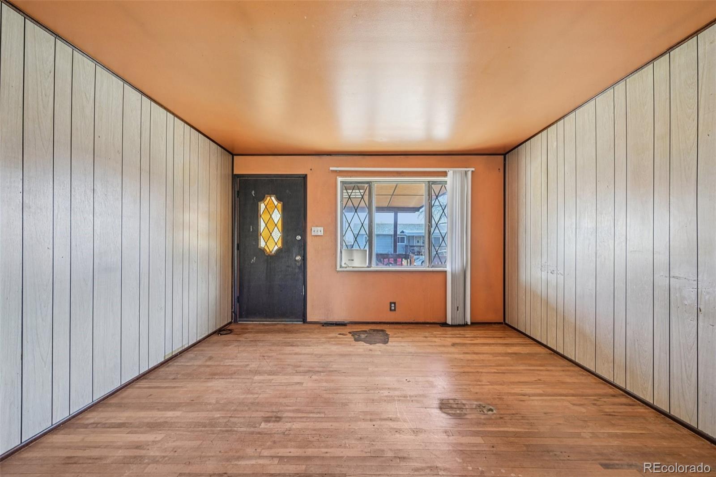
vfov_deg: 81.2
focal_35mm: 14
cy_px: 238
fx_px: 278
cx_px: 358
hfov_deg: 104.3
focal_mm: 14
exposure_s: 1/15
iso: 320
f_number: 8
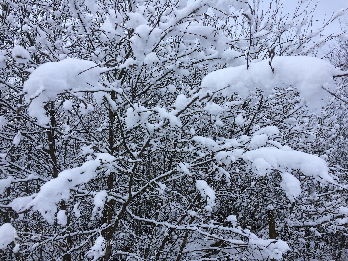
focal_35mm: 29
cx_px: 174
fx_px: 292
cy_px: 130
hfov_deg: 61.7
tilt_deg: +10.1
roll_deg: +0.4
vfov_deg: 48.2
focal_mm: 4.15
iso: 32
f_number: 2.2
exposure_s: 1/774
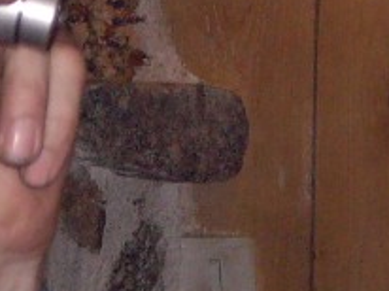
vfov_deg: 3.2
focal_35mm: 468
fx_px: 5253
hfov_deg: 4.2
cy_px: 66
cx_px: 45
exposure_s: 1/100
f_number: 4.6
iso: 200
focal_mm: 15.3
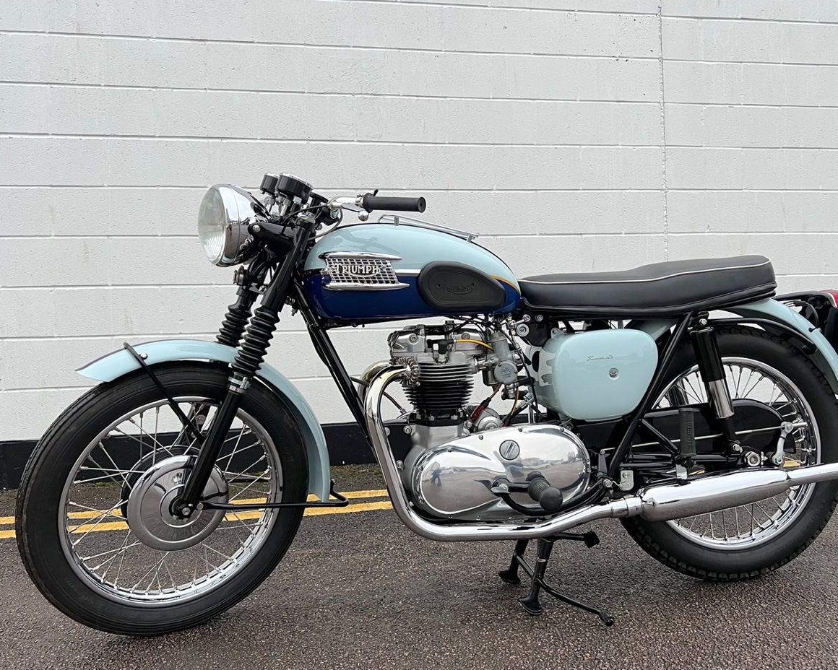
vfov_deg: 51.5
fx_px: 694
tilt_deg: +0.0
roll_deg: +1.2
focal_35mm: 28
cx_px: 438
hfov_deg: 62.2
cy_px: 326
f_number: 1.5
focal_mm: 5.7
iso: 125
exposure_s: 1/99
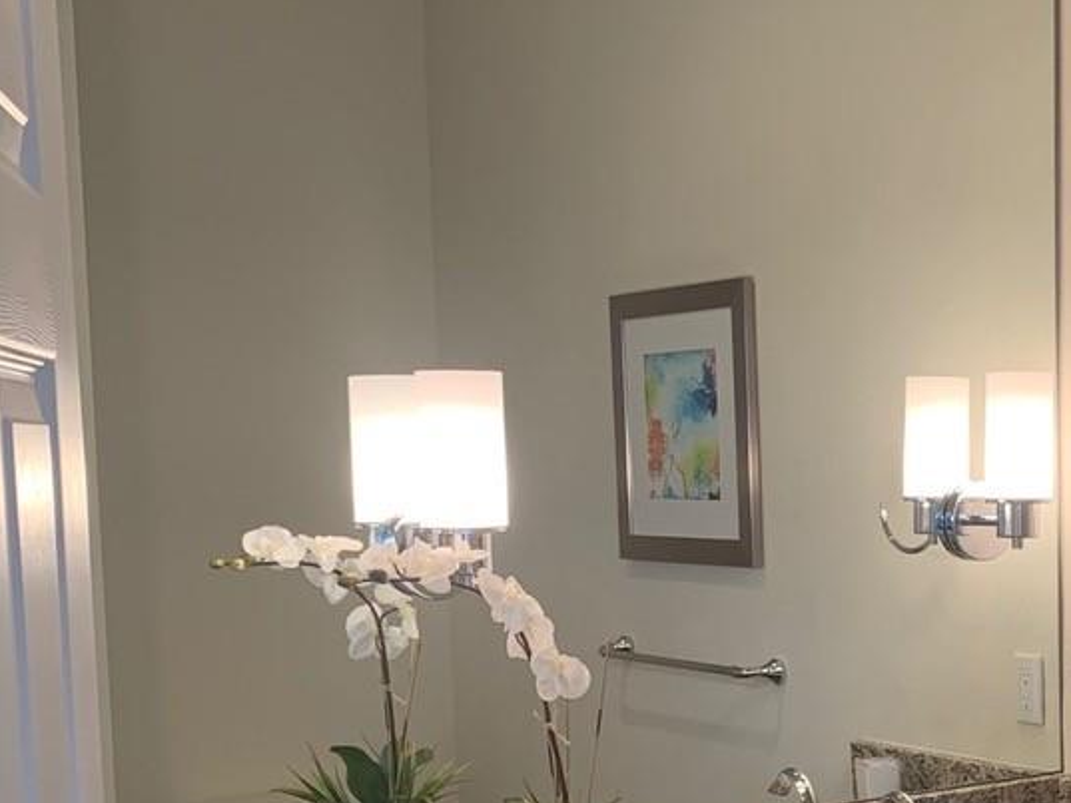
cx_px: 985
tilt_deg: -5.4
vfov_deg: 23.3
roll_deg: +0.4
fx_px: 1919
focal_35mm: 62
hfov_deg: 29.7
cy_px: 662
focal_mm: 4.25
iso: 80
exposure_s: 1/60
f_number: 1.8
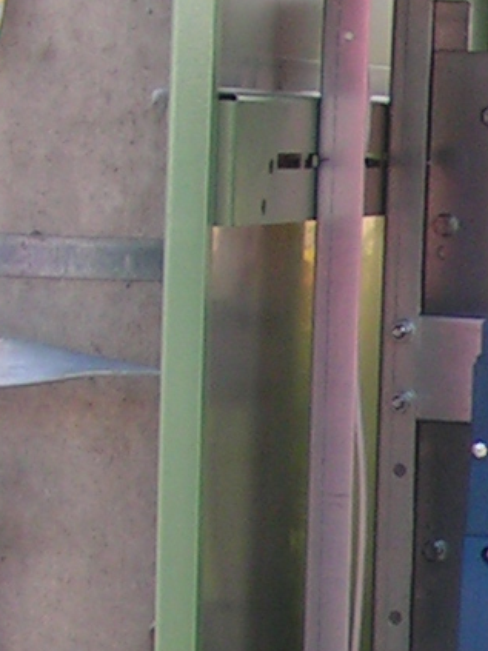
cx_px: 1087
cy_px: 746
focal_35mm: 184
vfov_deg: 10.6
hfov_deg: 7.6
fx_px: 3460
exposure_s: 1/100
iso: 50
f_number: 4.5
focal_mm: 5.8
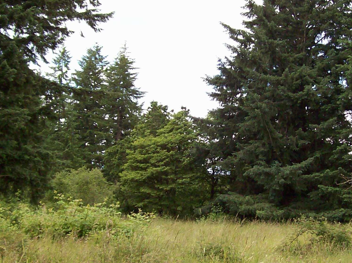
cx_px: 196
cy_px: 126
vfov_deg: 21.3
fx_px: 701
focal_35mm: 69
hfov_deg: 28.2
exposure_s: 1/440
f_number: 2.7
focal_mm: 6
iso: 80
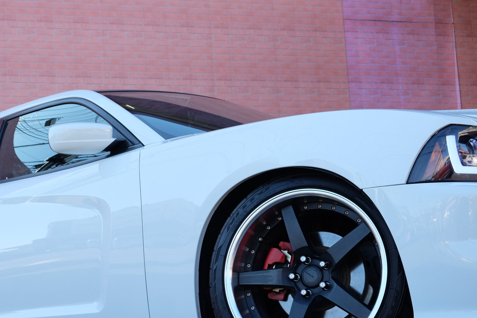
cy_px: 240
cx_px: 123
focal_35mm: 71
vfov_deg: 19.1
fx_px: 941
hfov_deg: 28.1
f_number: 5.6
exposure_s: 1/240
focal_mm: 31.5
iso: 400
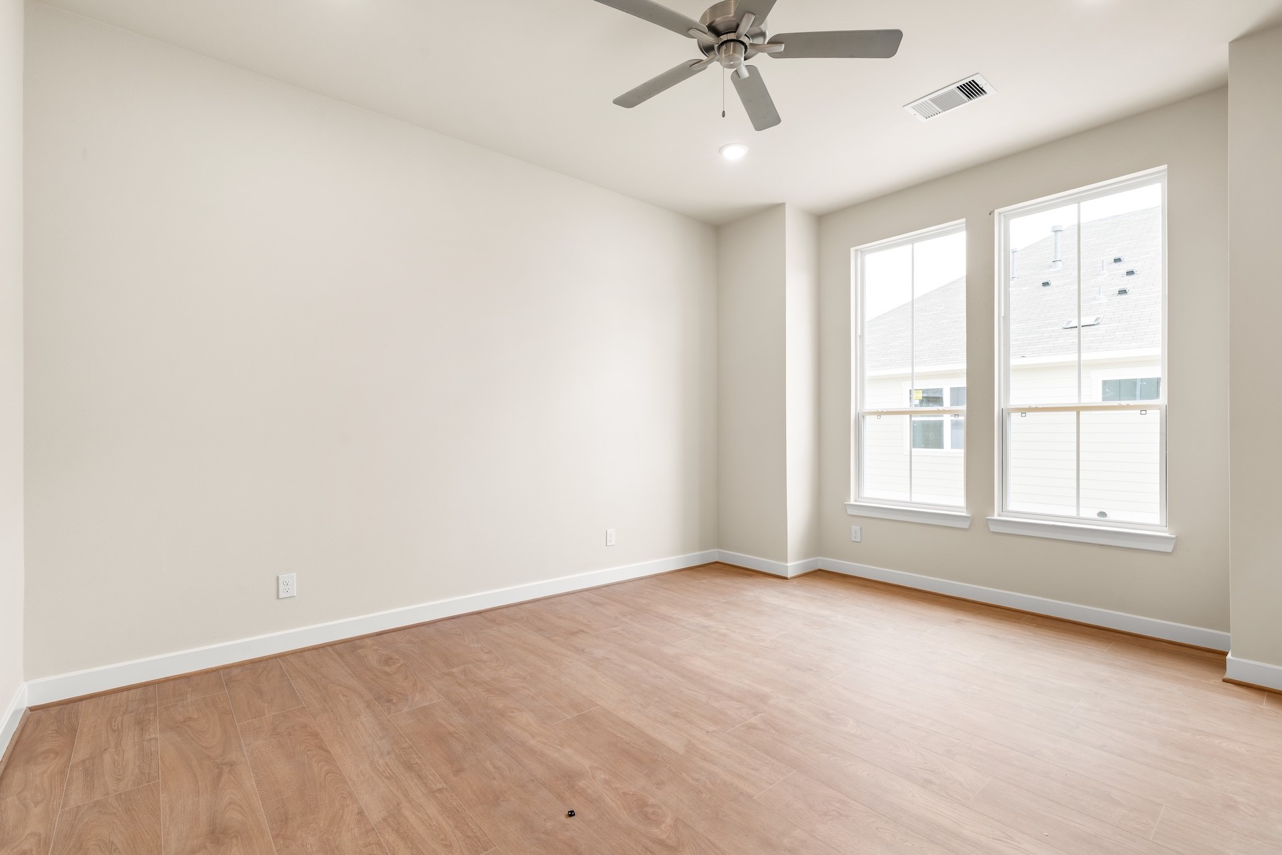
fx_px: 570
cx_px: 641
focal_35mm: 16
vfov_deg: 73.7
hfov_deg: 96.7
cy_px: 428
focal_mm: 16
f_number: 9
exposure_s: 1/1.25
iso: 200
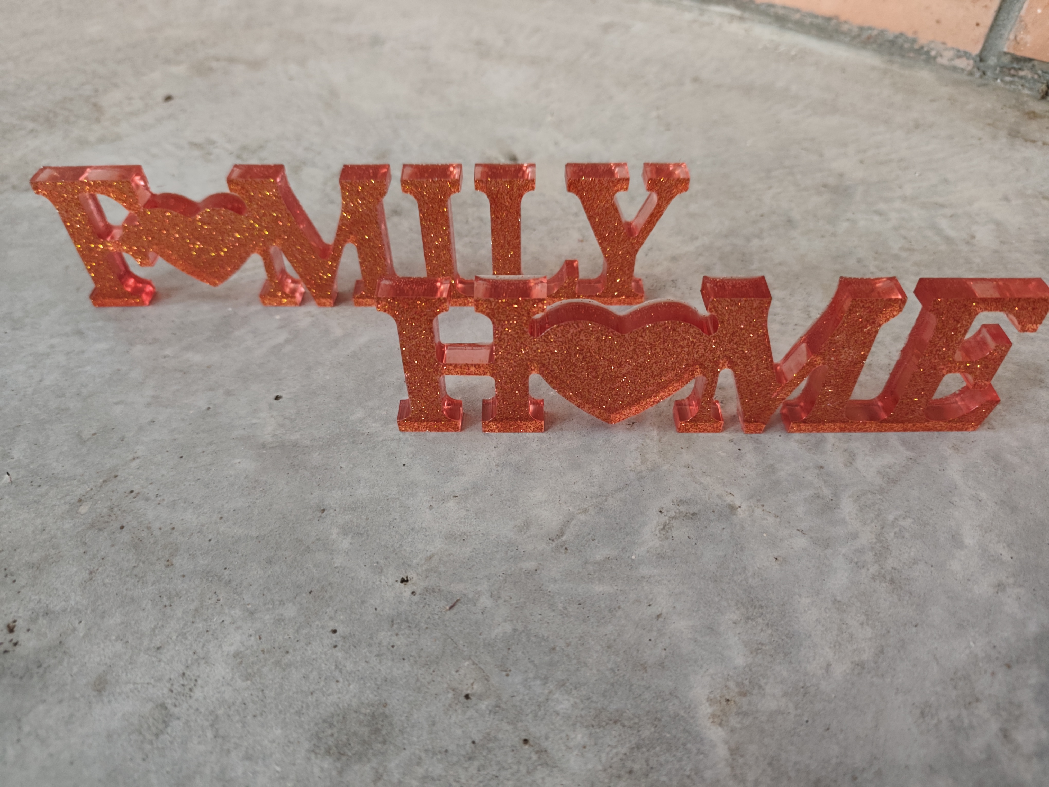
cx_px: 524
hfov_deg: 73.9
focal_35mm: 23
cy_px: 394
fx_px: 697
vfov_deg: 58.9
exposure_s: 1/25
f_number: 1.65
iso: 3200
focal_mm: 6.19
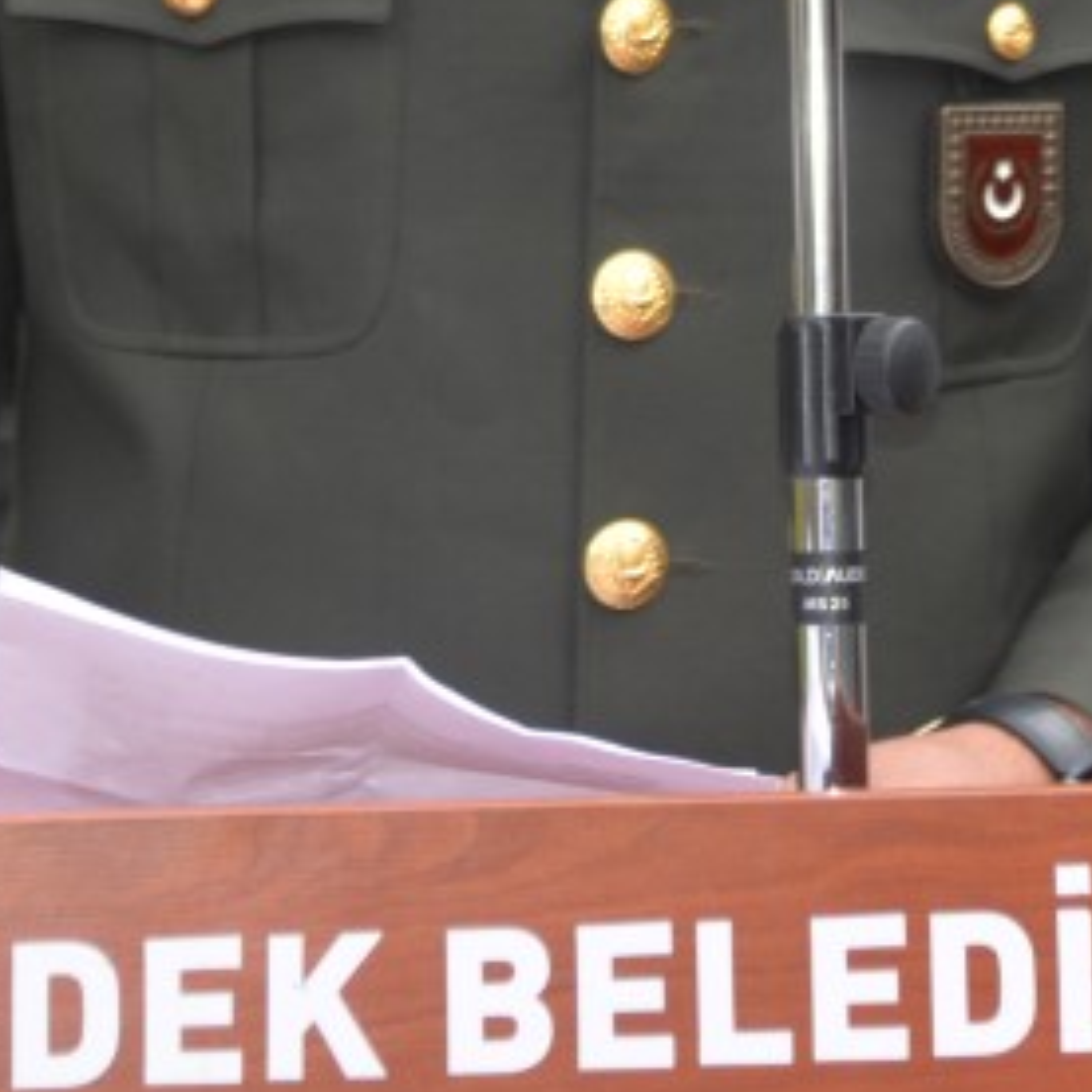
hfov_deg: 9.5
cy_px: -372
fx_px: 6567
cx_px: 601
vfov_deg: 9.3
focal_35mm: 184
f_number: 3.8
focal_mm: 52
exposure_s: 1/180
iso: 100
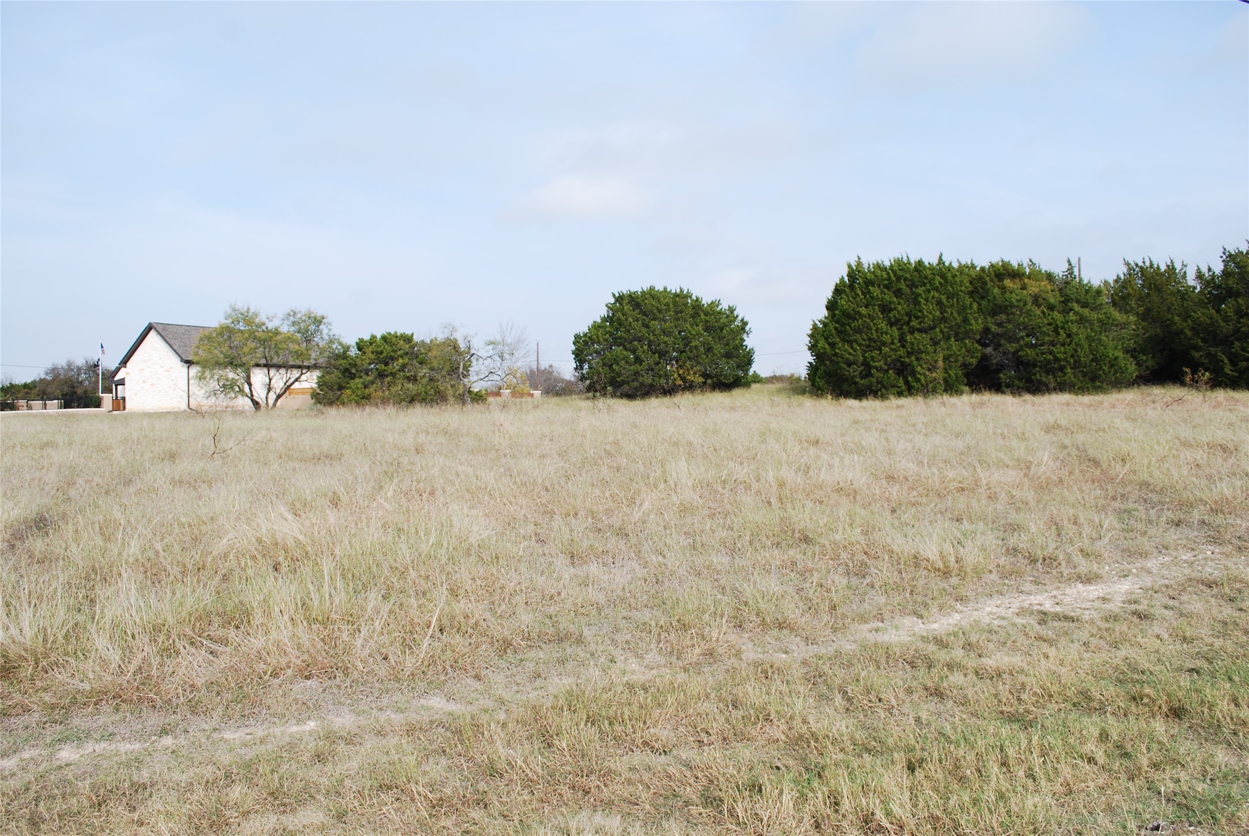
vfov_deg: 48.0
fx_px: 938
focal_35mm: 27
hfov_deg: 67.3
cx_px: 624
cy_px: 418
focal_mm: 18
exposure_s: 1/200
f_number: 7.1
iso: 100
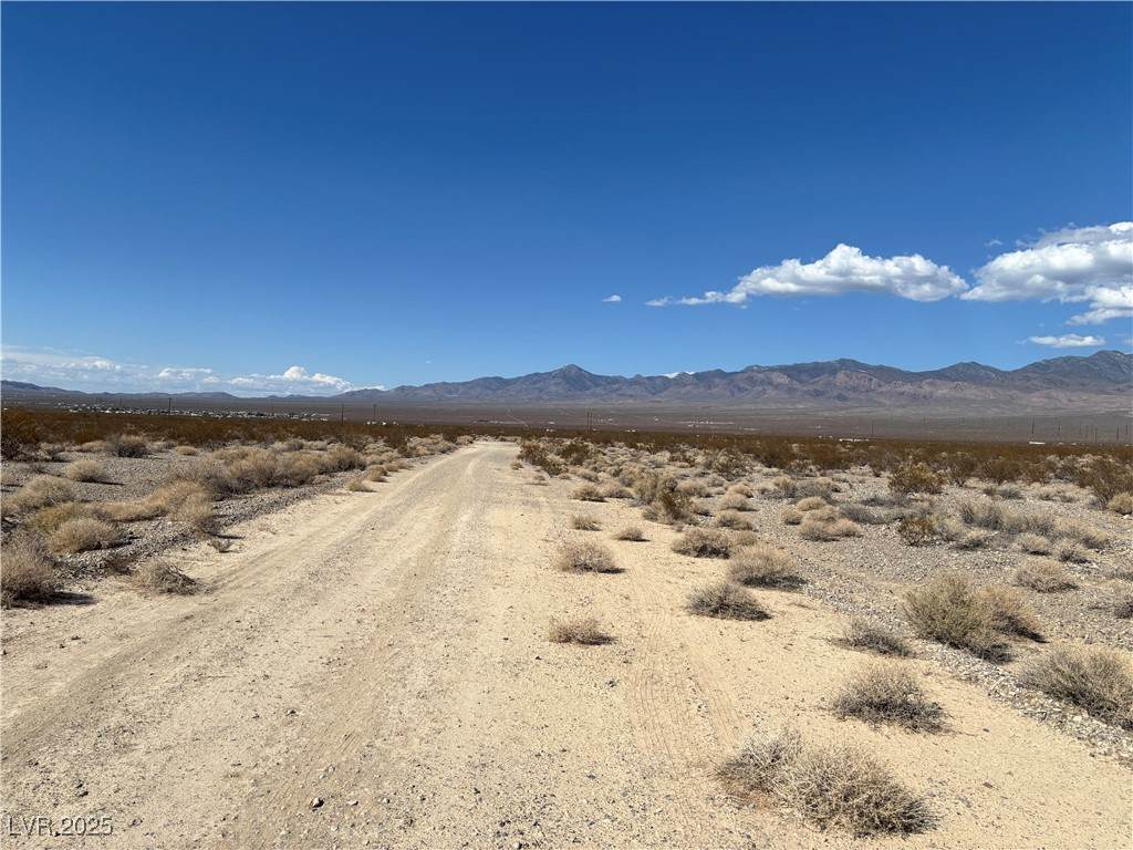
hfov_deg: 67.3
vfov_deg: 53.1
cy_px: 425
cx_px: 566
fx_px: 851
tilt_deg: -0.7
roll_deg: -3.7
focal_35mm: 26
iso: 50
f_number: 1.6
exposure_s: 1/6711
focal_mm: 5.96
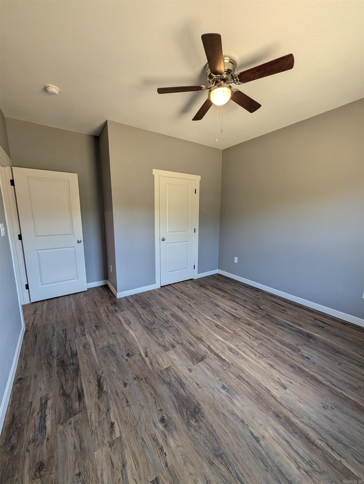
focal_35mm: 12
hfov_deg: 94.6
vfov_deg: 110.5
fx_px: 168
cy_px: 242
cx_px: 182
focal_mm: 2.02
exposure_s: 1/120
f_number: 1.7
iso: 66
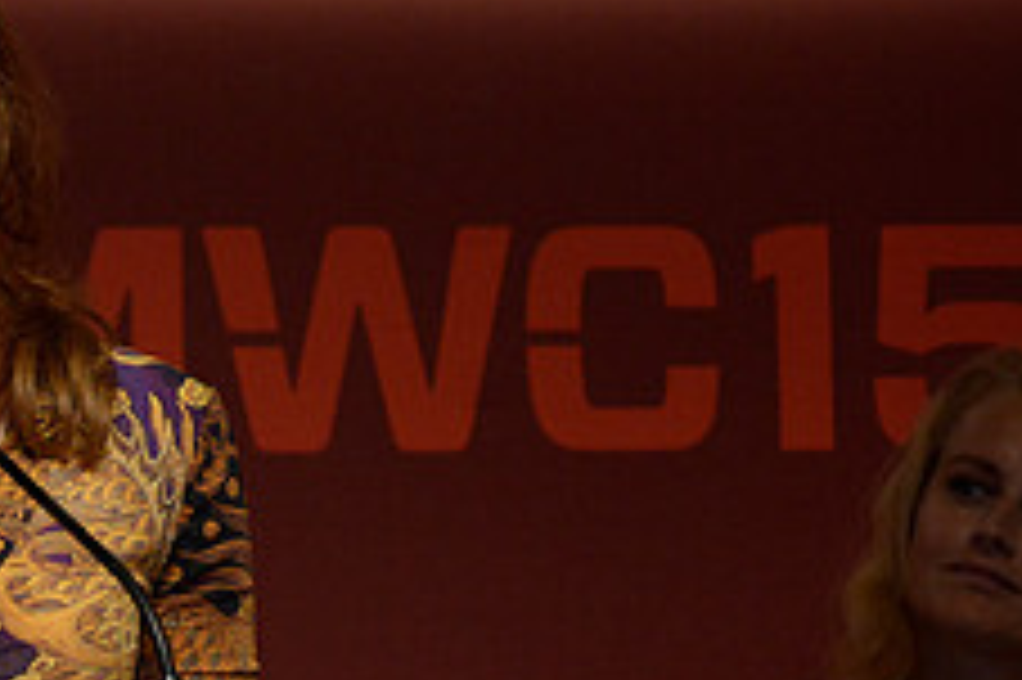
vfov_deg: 4.0
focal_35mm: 345
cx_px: 27
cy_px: 637
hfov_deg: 6.0
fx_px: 9787
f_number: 6.3
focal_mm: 135
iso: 2500
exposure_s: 1/250
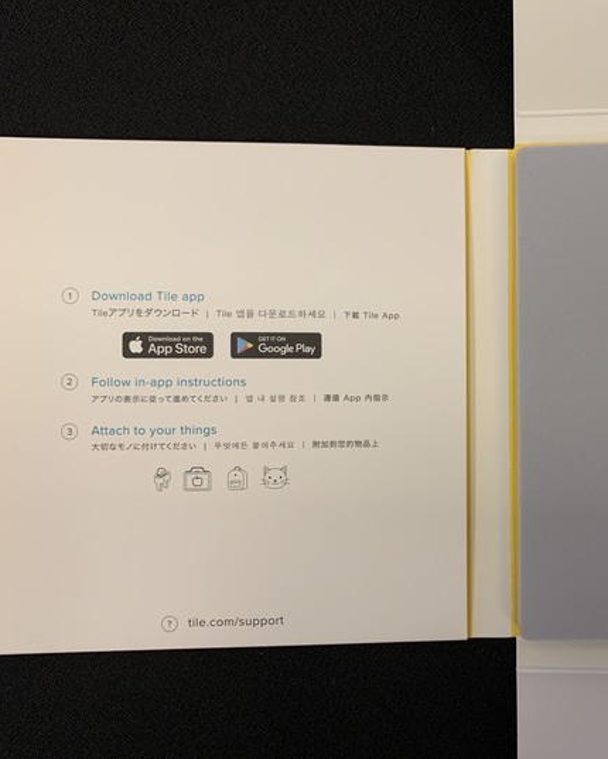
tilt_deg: -88.7
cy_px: 380
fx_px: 764
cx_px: 461
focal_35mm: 34
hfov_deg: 42.0
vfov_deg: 52.8
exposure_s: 1/60
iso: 125
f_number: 1.8
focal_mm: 4.25
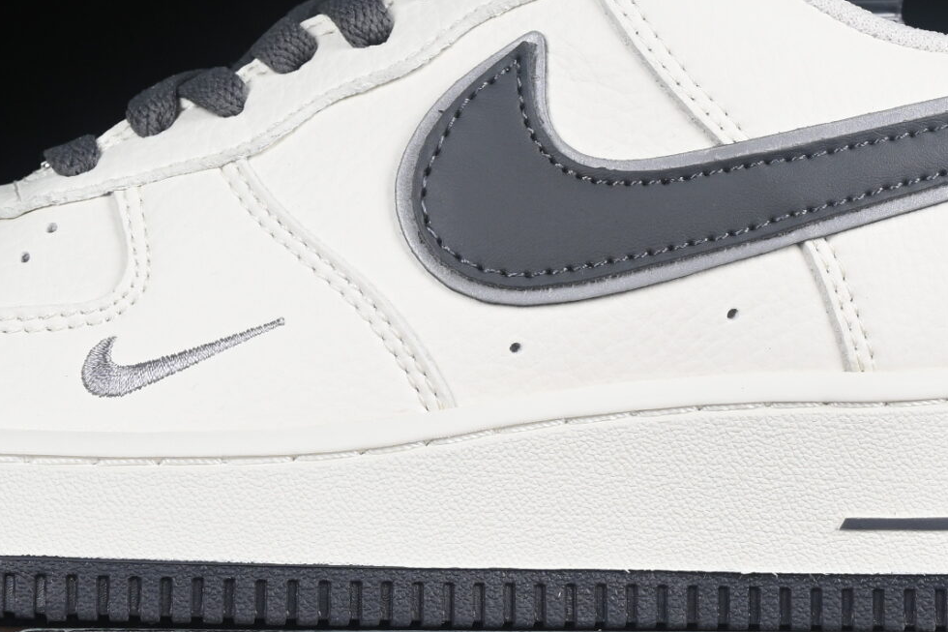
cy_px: 127
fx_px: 5160
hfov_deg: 10.5
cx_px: 439
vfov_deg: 7.0
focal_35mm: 196
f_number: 8
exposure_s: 1/80
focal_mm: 50
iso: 160
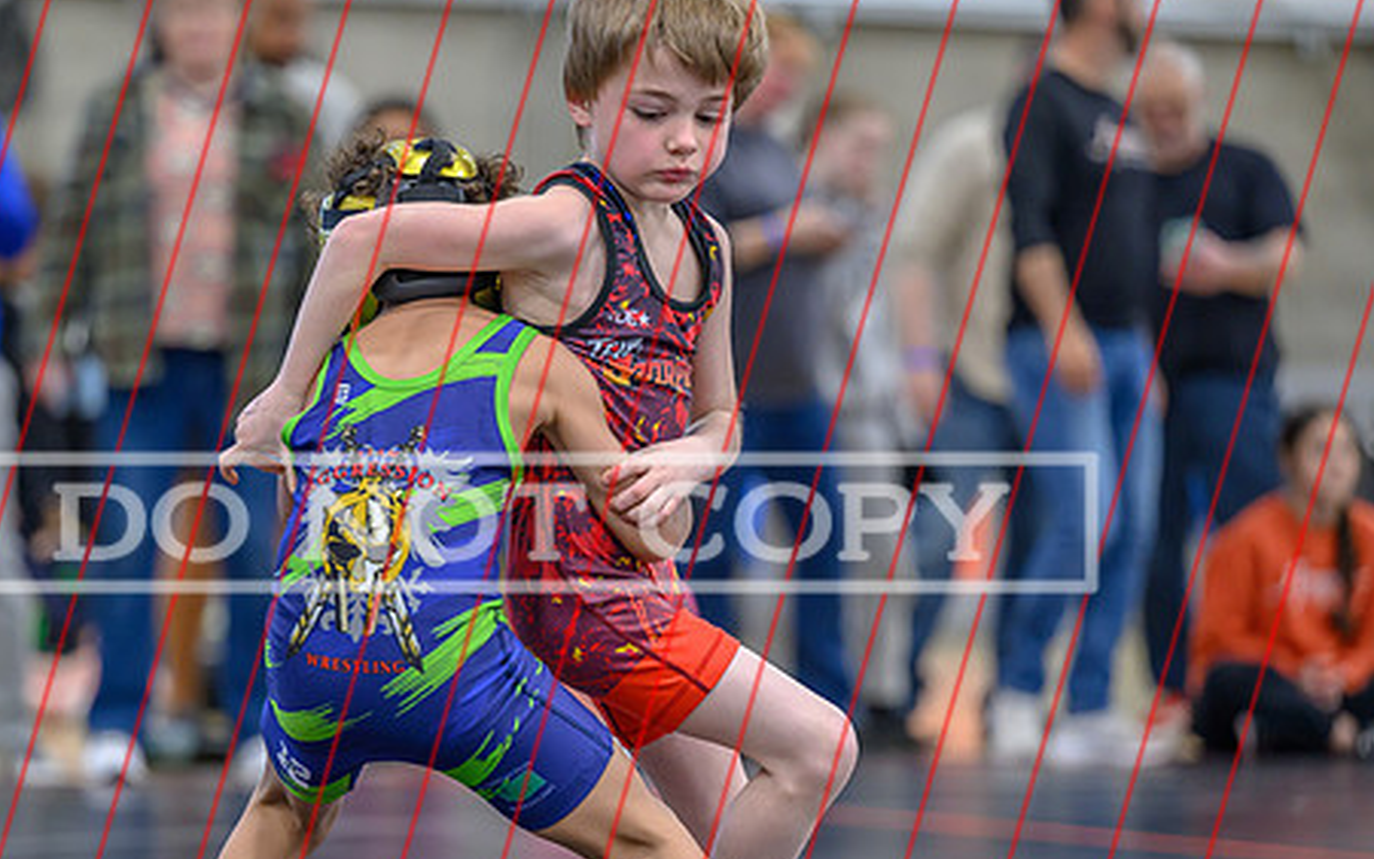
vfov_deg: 7.5
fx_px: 6591
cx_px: 501
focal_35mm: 176
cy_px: 524
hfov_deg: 11.9
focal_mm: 130
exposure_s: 1/640
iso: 2500
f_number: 2.8
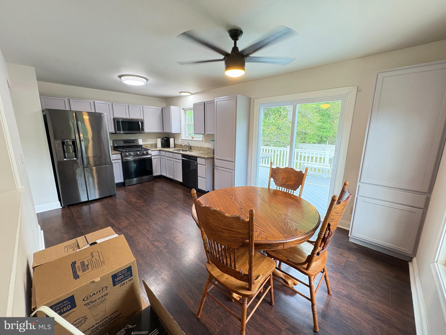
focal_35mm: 14
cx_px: 223
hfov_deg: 102.1
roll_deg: -0.4
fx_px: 180
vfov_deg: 85.7
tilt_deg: -11.8
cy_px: 168
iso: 320
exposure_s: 1/60
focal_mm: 2.22
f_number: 2.2
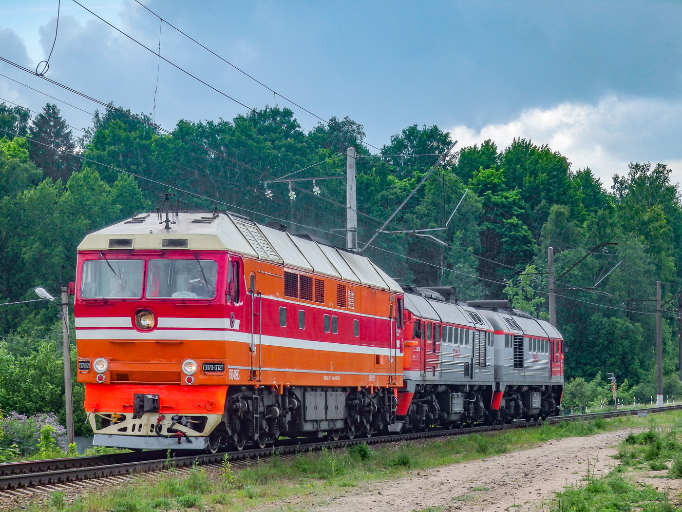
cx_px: 341
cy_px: 256
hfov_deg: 18.5
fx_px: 2088
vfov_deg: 14.0
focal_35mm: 106
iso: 100
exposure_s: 1/400
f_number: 5
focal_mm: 19
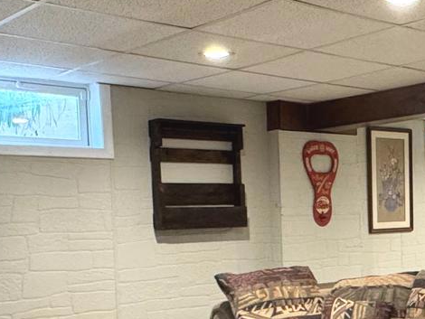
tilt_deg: -4.4
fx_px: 749
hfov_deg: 30.1
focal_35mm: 61
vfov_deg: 23.6
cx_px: 393
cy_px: 265
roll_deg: +0.7
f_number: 2.2
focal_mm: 2.22
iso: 500
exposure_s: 1/60
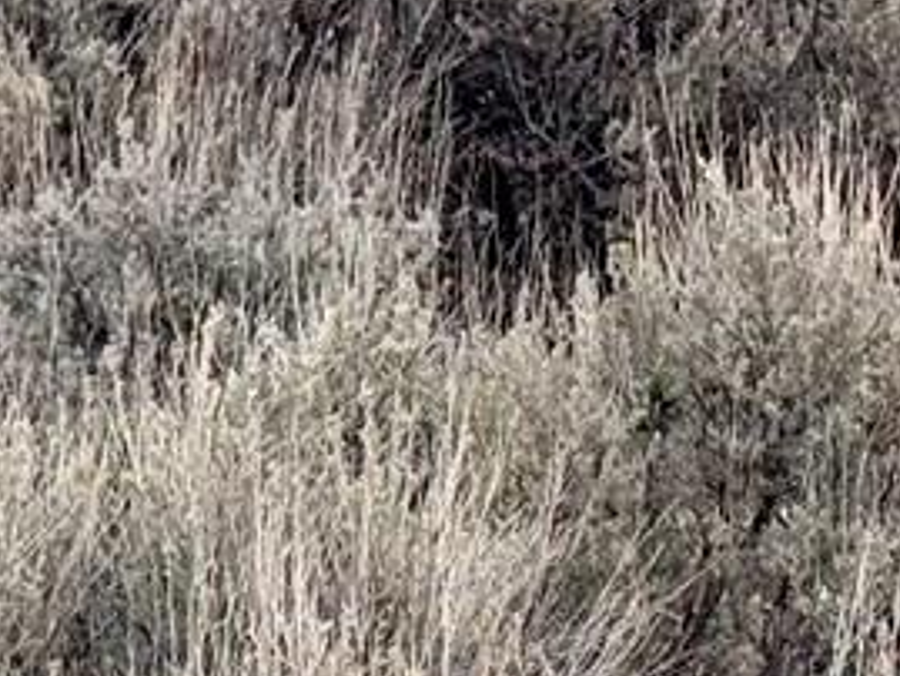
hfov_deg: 6.9
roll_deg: -0.6
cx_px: 850
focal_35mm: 285
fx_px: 7413
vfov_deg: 5.2
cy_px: -271
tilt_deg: -7.1
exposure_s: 1/2833
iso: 64
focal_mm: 6.76
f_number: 1.78
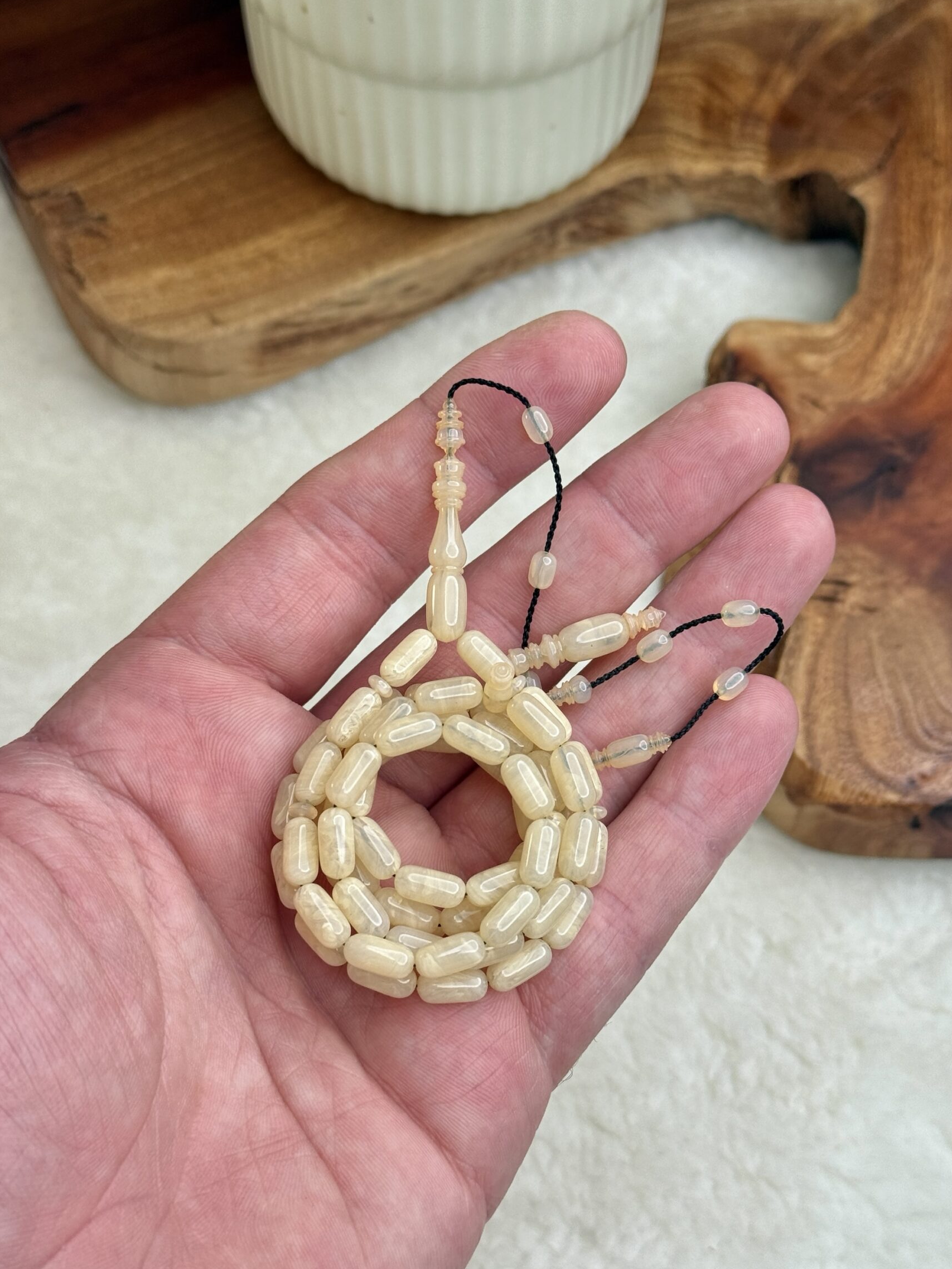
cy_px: 700
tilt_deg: -60.6
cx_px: 516
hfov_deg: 27.0
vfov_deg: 35.5
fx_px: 1980
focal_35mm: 54
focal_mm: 6.76
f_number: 1.78
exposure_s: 1/275
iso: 64
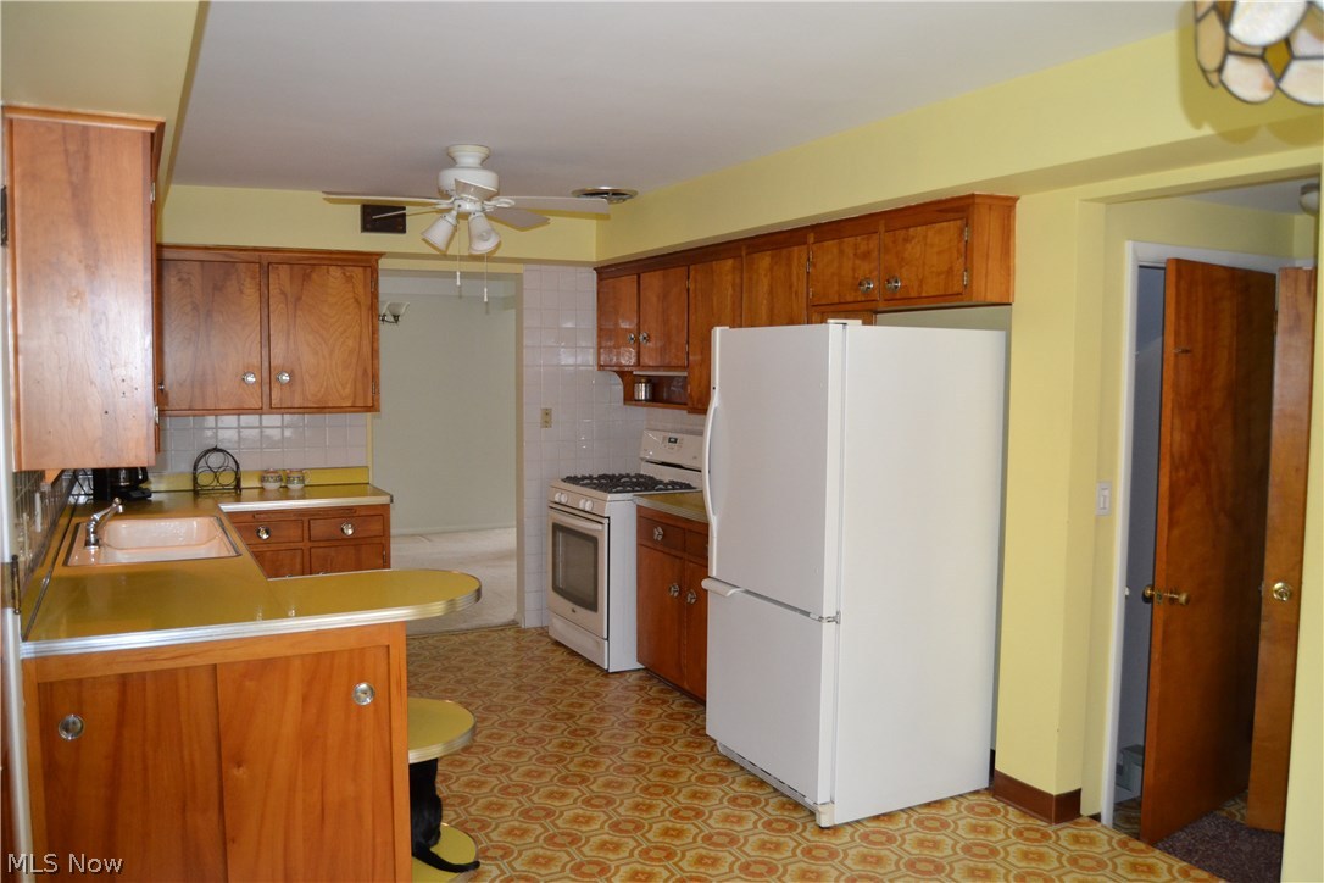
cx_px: 662
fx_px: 993
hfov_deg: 67.4
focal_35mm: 27
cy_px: 442
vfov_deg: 47.9
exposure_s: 1/60
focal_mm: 18
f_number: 3.5
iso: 1600
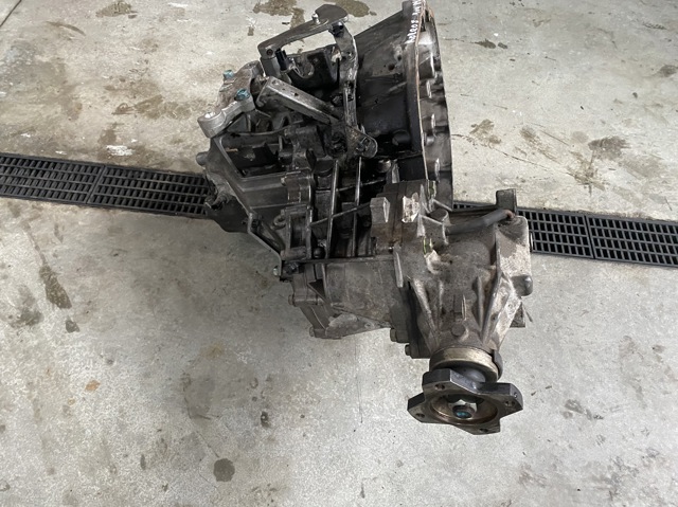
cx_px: 339
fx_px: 509
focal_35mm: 26
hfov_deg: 67.3
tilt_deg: -57.7
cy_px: 254
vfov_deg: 53.0
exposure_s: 1/60
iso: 500
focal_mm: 4.25
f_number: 1.8
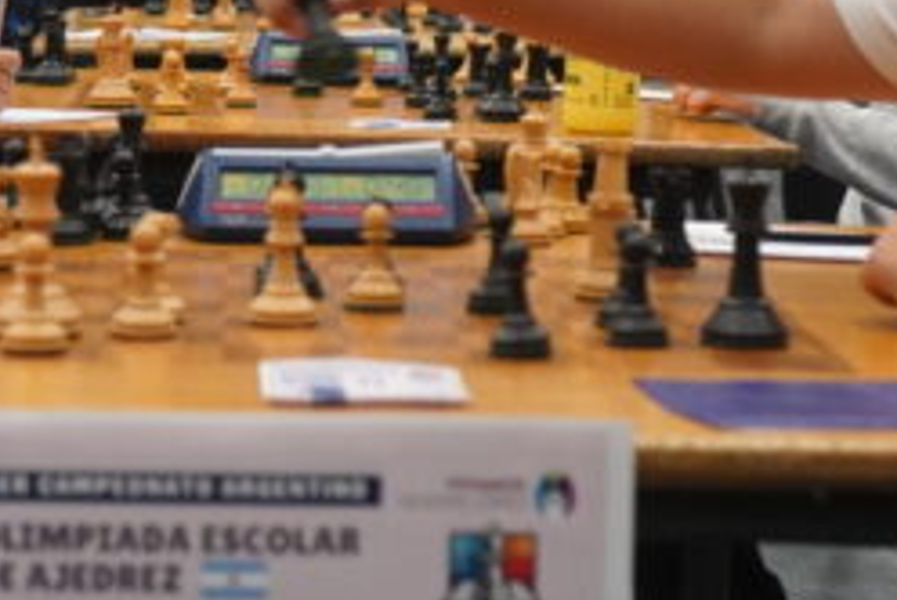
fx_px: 3318
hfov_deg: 15.4
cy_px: 125
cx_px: 315
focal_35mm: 133
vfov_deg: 10.3
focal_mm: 43
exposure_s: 1/160
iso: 6400
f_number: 4.5
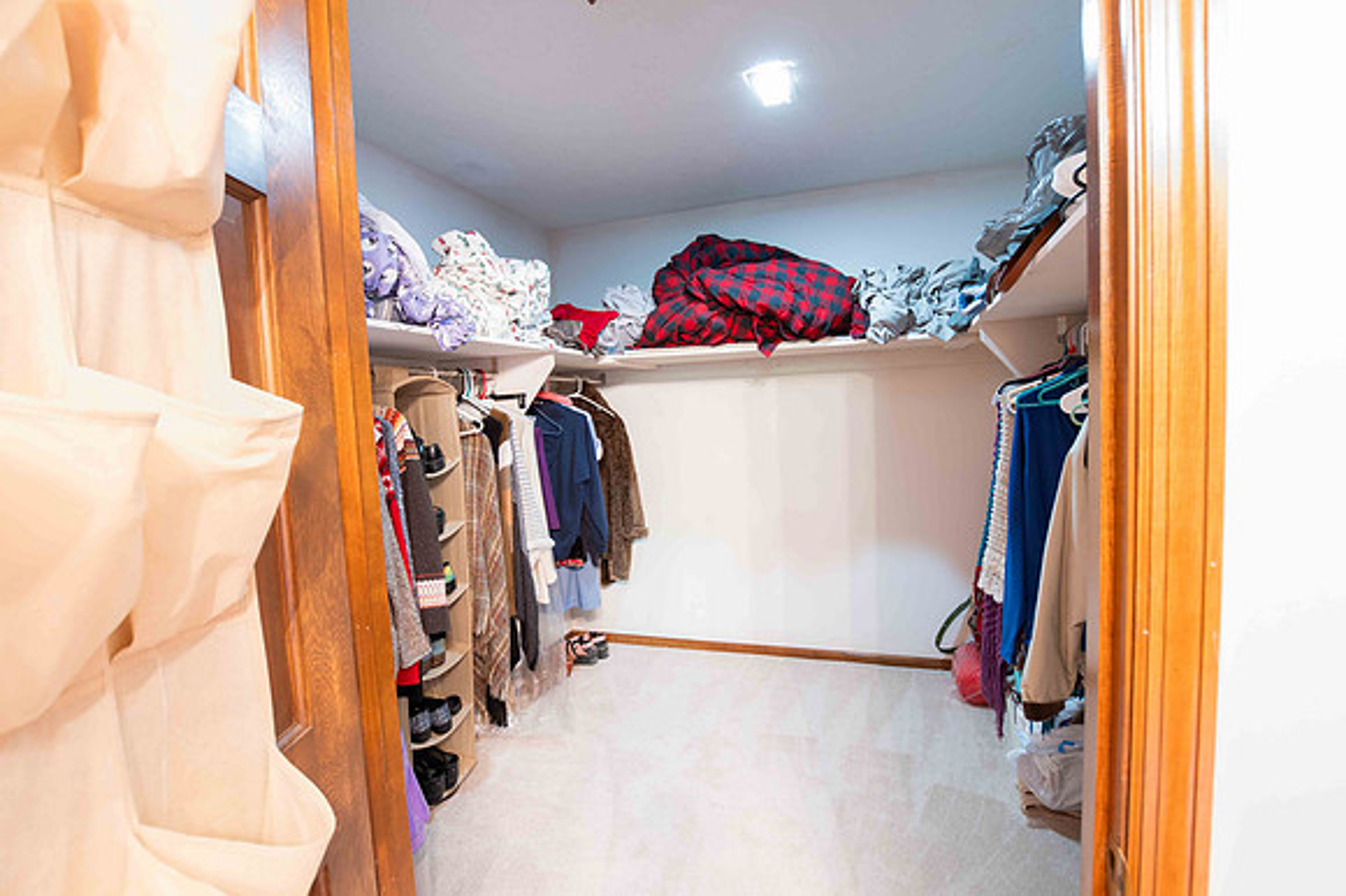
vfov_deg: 75.1
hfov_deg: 98.3
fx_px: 582
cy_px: 448
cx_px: 673
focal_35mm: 16
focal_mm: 10
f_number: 5
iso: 200
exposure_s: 2
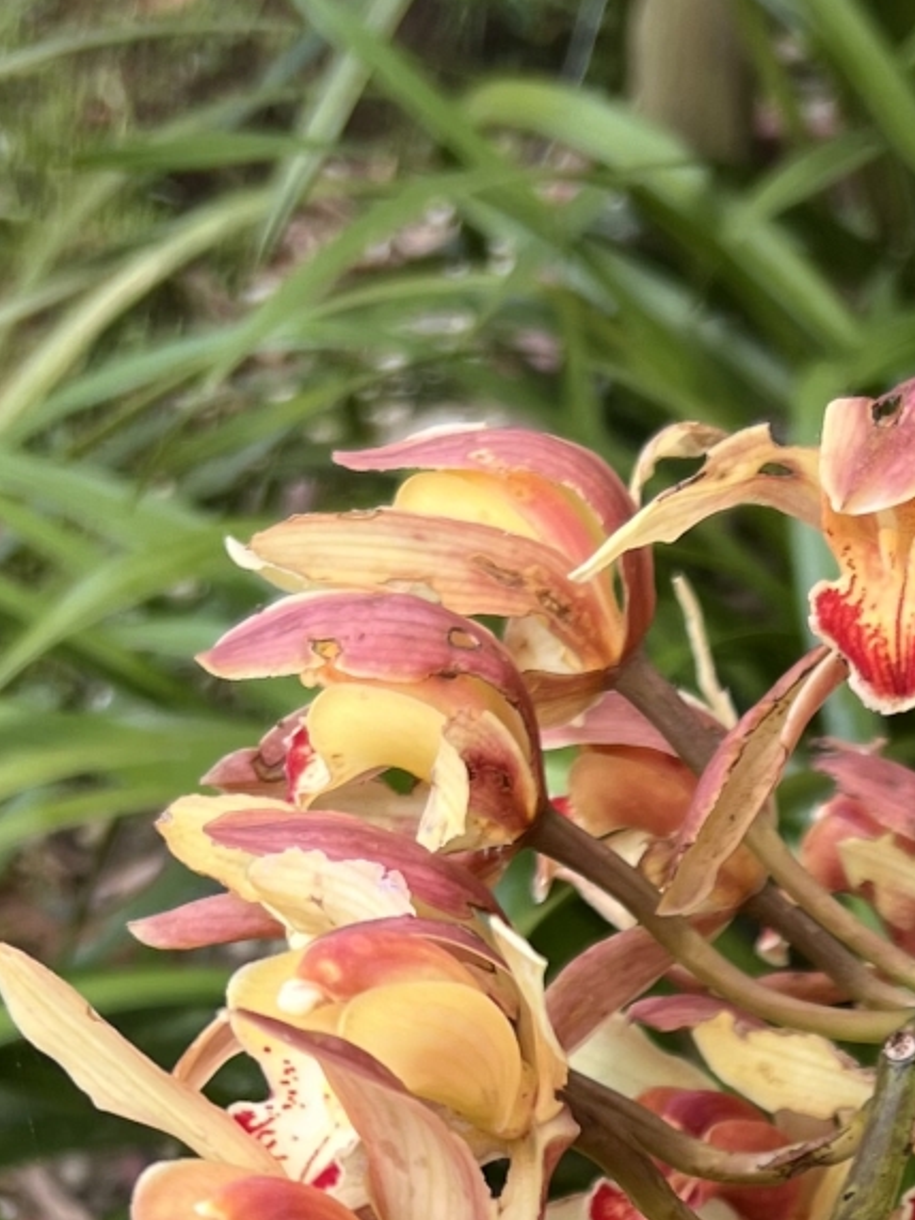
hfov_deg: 15.1
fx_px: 3419
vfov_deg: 19.2
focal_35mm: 97
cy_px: 1430
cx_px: 815
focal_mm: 5.7
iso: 40
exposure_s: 1/189
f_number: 1.5
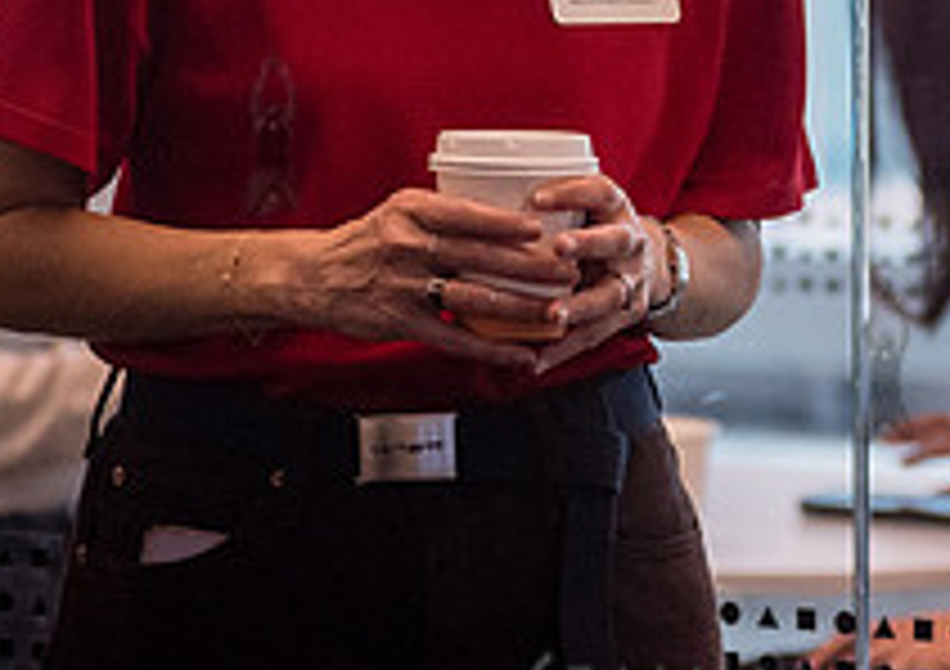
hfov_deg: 6.8
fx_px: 7983
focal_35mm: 297
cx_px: 830
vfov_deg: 4.8
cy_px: -193
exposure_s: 1/800
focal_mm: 92
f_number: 3.5
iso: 2000
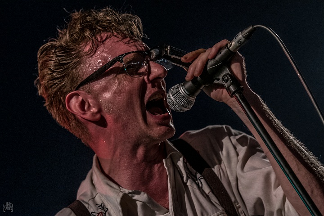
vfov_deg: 6.8
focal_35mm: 202
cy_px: 108
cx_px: 162
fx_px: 1822
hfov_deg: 10.2
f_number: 2.8
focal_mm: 135
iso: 2000
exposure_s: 1/100
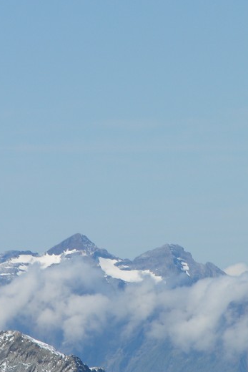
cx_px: 142
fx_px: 5917
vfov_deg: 3.6
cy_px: 245
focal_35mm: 573
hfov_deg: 2.4
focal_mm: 71.2
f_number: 6.6
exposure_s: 1/348
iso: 50
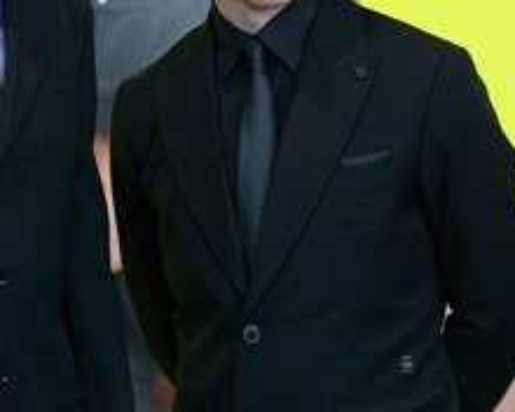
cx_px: 112
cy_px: 62
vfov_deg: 6.5
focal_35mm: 239
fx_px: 3643
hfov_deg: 8.1
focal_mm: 70
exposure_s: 1/800
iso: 4000
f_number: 2.8
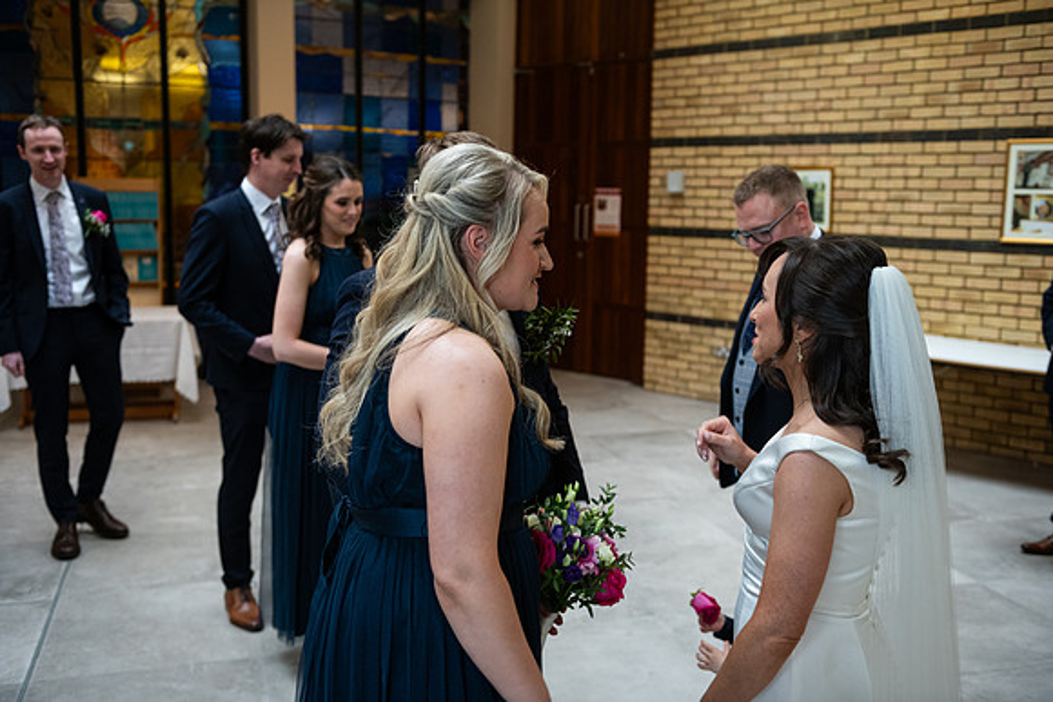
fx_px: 1053
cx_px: 526
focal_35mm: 36
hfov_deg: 53.1
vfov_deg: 36.9
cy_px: 351
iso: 800
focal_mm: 36
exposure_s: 1/160
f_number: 3.5
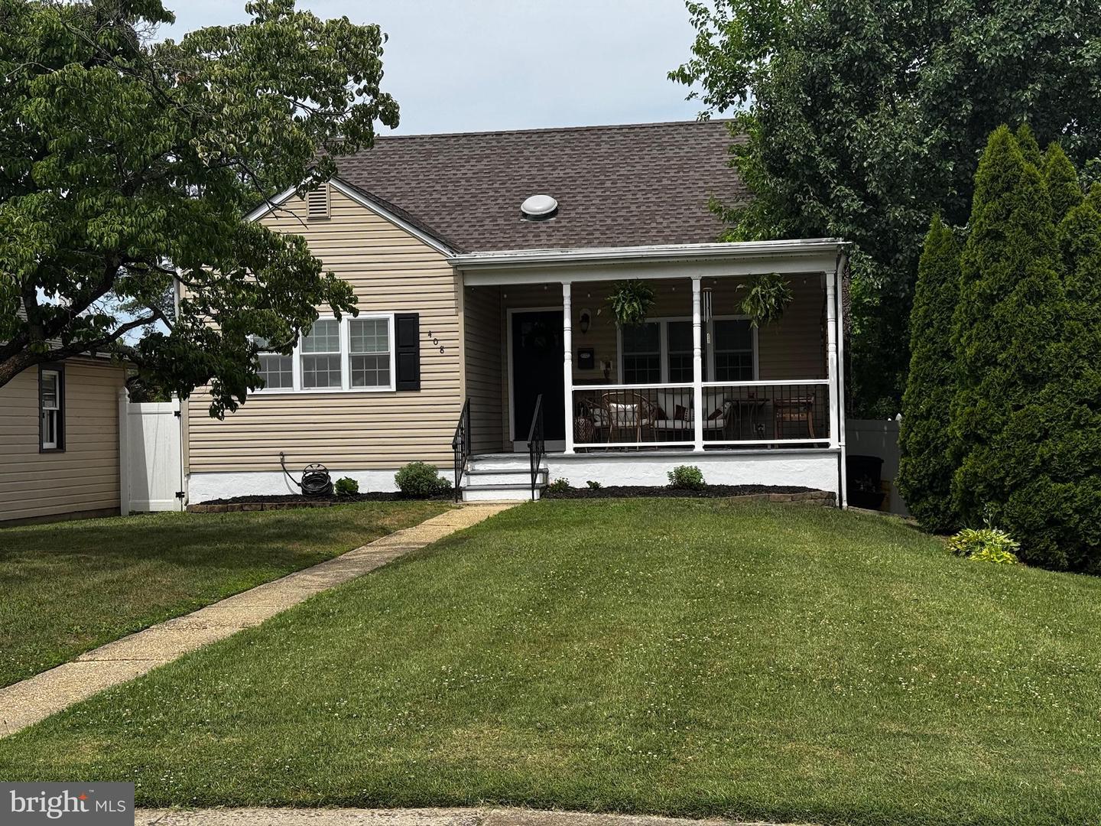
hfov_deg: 39.7
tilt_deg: +0.6
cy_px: 413
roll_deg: +1.1
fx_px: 1527
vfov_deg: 30.3
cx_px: 550
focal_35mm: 48
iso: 64
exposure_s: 1/4975
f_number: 1.78
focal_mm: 6.76
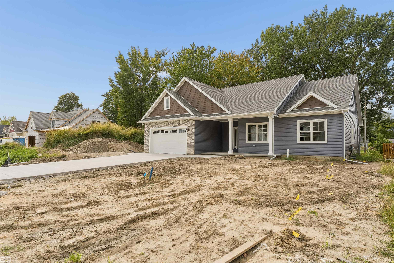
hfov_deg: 84.0
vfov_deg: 61.9
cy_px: 132
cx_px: 197
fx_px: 219
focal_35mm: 20
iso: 200
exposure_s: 1/160
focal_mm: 20
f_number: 11
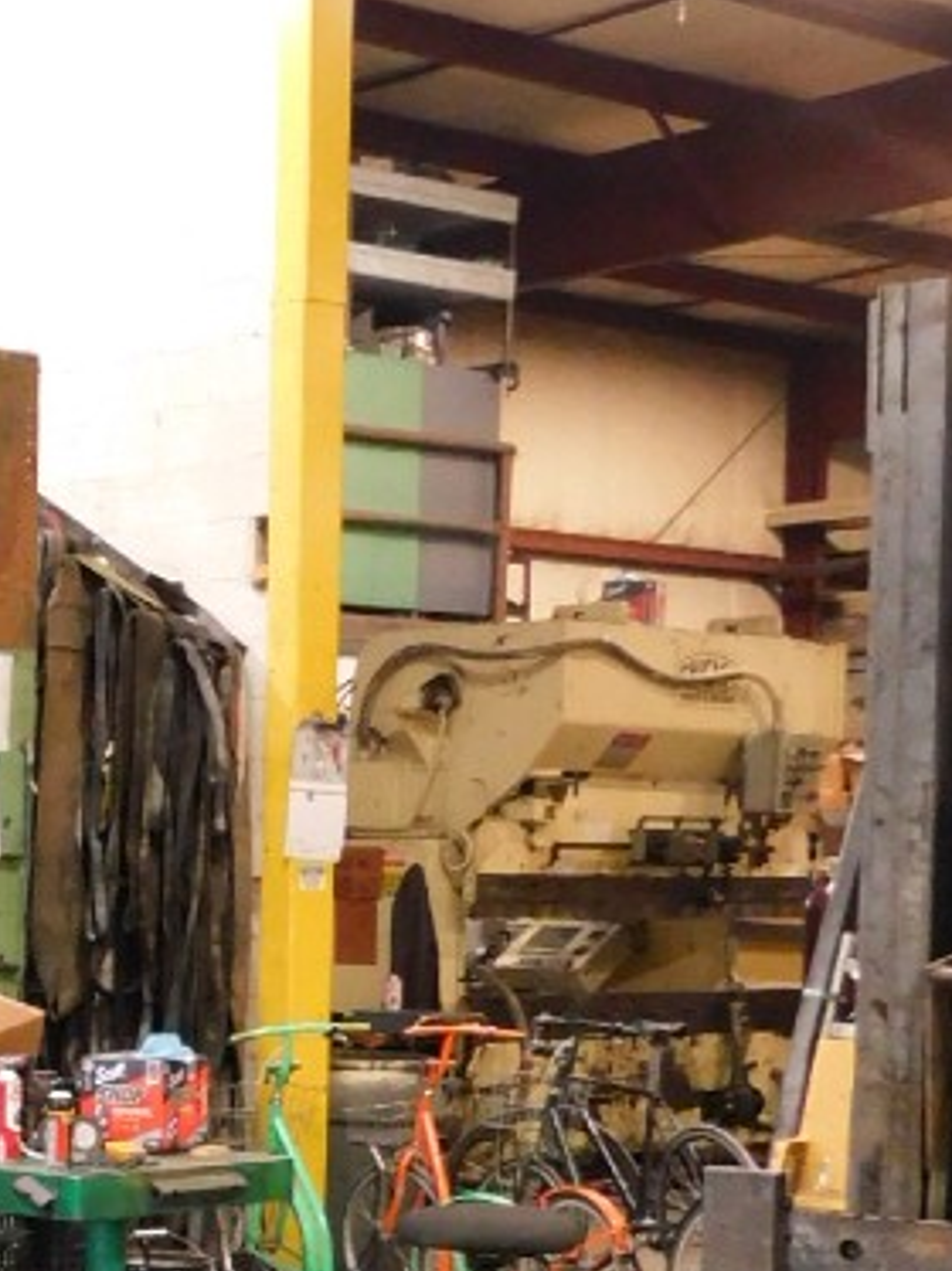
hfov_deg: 15.7
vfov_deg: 23.4
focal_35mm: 82
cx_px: -704
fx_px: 3010
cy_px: 1089
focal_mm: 4
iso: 400
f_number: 3
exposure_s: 1/15
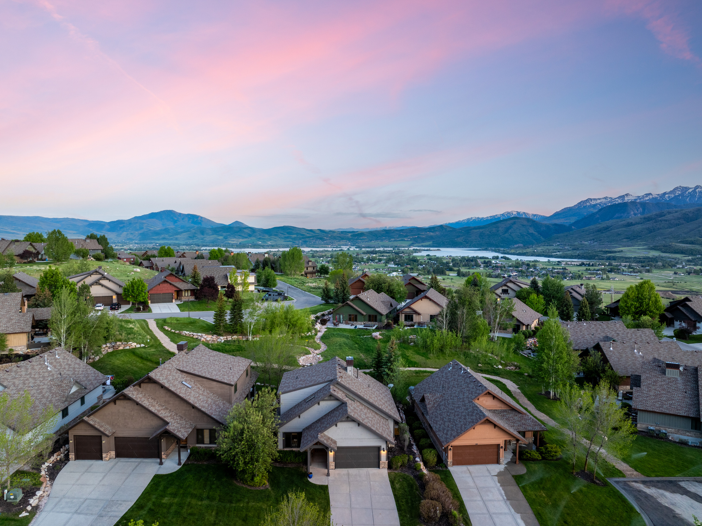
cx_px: 351
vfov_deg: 56.8
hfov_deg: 71.6
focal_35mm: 24
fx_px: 486
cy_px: 263
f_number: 4.5
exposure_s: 1/40
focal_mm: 12.29
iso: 100
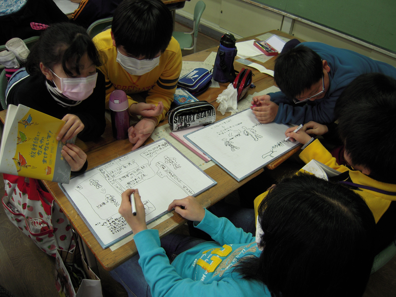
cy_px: 148
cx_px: 198
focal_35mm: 28
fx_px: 320
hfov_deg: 63.4
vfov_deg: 49.7
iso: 100
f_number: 2.7
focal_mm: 5
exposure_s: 1/30
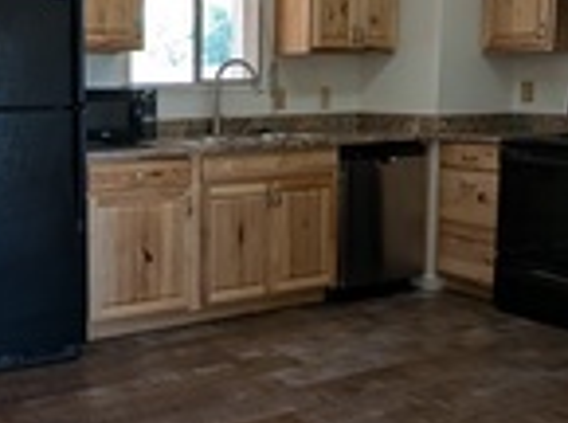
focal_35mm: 45
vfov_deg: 32.0
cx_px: 118
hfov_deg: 40.5
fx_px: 737
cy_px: 184
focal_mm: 1.95
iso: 58
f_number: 2.2
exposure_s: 1/40
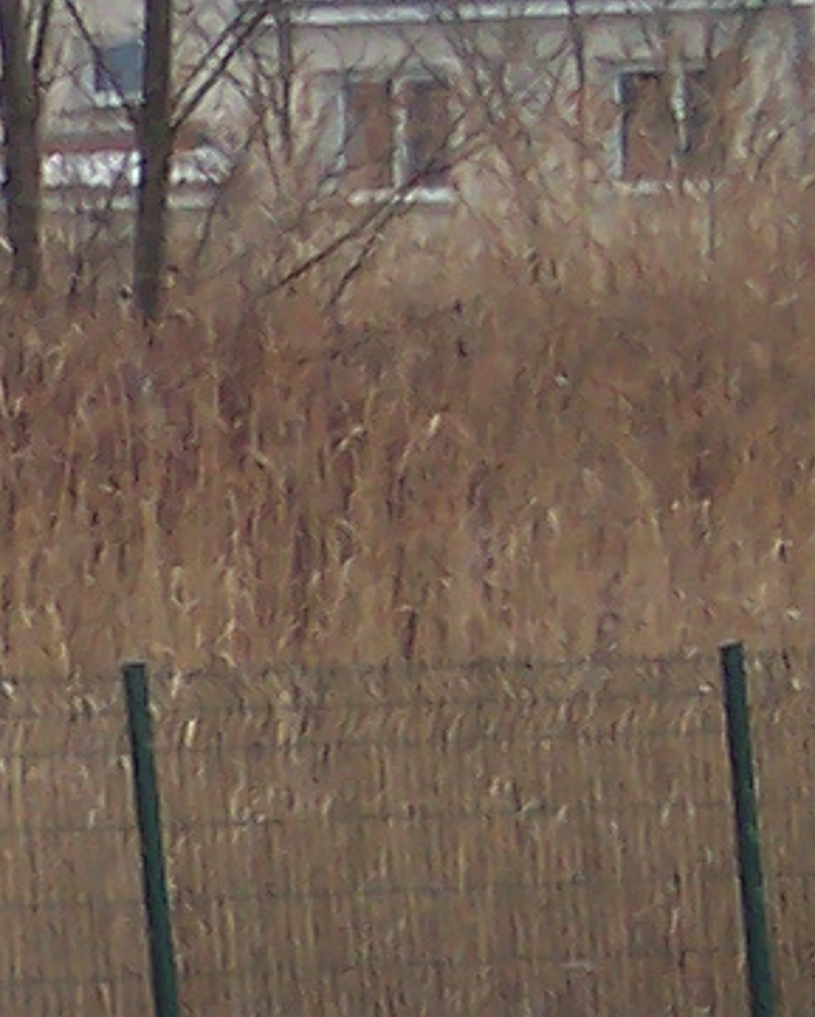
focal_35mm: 708
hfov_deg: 2.2
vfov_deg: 2.7
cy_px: 2085
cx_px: -854
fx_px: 21338
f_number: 5.6
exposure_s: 1/250
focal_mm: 20
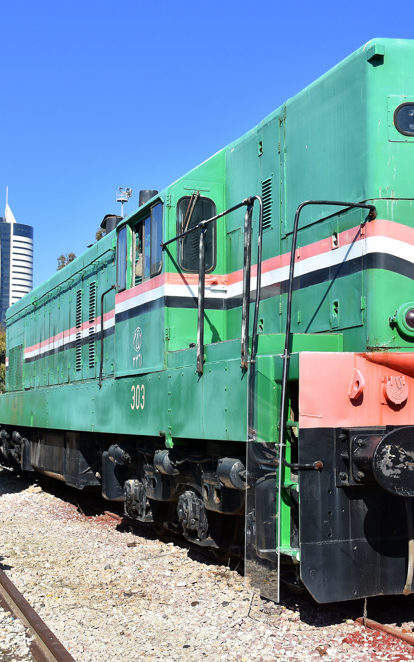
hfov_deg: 24.9
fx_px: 921
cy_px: 328
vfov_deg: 39.6
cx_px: 332
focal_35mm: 51
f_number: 8
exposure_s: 1/500
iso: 180
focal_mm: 22
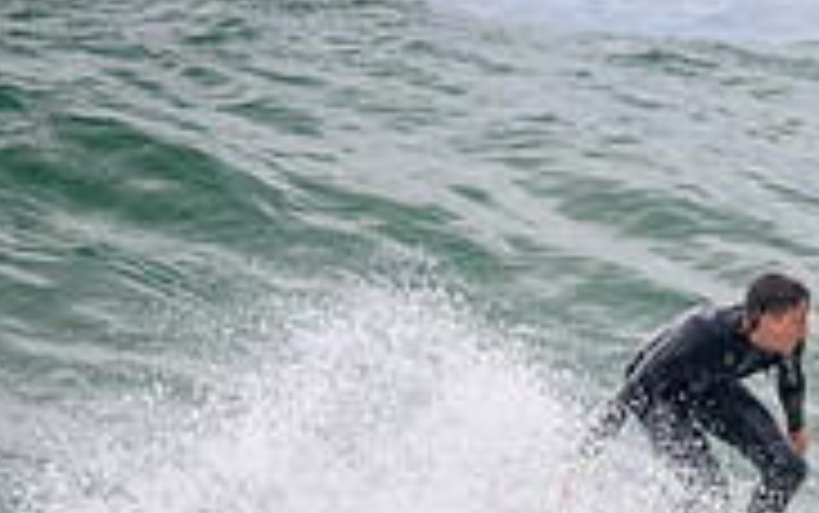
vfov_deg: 0.4
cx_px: 885
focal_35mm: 3181
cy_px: 438
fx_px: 71045
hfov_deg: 0.7
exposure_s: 1/2000
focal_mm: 800
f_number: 11
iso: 1400
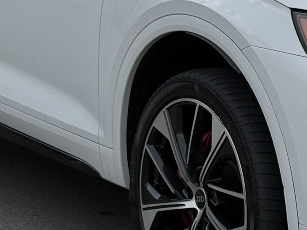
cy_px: 62
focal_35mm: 199
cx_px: 298
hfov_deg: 9.9
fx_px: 1765
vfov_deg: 7.5
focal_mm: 6.76
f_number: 1.78
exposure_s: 1/1429
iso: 64
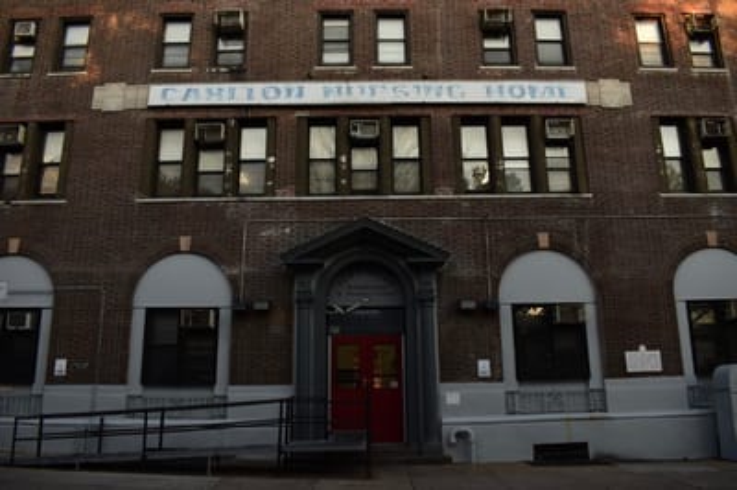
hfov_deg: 67.4
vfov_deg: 47.9
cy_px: 245
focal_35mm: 27
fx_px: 552
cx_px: 368
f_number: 5
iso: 200
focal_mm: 18
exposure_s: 1/160
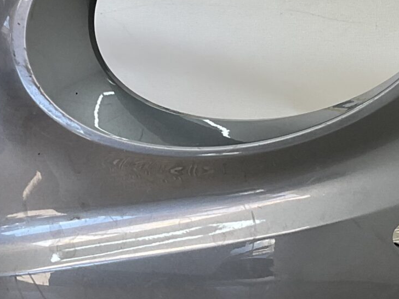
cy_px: 168
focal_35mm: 102
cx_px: 196
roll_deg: +4.6
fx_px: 1176
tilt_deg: -18.0
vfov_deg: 14.5
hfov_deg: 19.3
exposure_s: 1/115
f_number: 1.8
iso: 16
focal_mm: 3
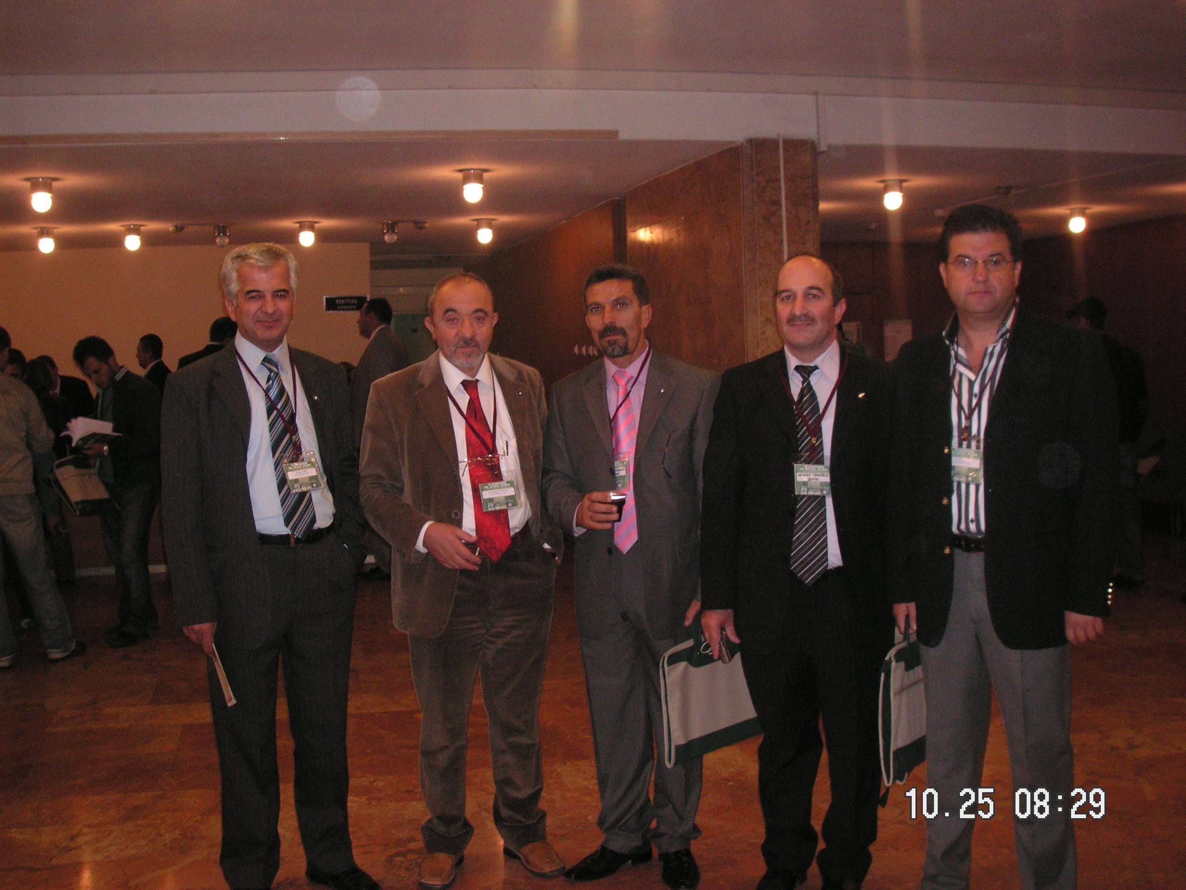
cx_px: 593
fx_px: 1302
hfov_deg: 49.0
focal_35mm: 38
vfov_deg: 37.7
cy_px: 445
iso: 160
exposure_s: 1/45
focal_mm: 6.3
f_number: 3.3
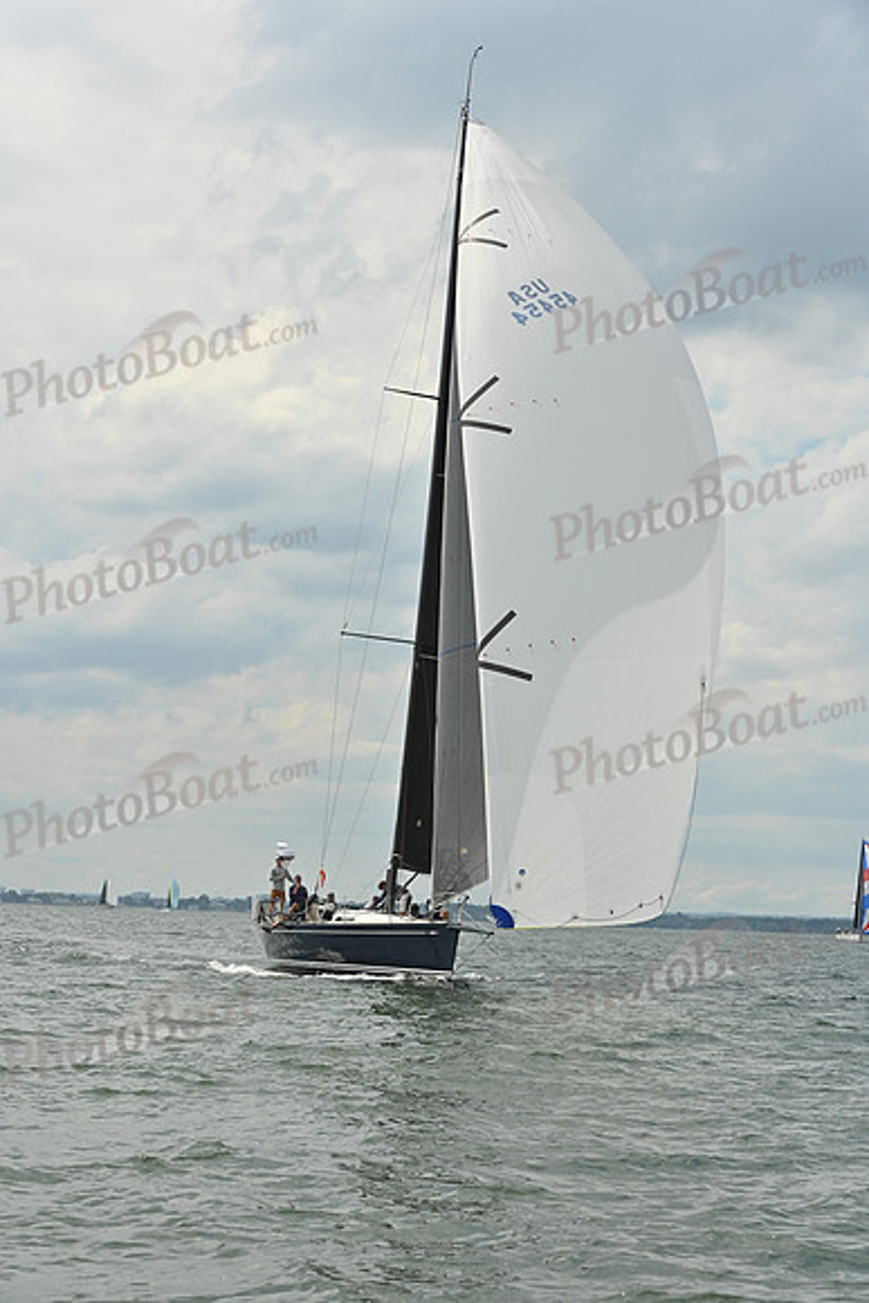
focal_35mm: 70
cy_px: 652
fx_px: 2533
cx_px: 434
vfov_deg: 28.8
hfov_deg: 19.5
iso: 320
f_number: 9
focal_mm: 70
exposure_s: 1/1600
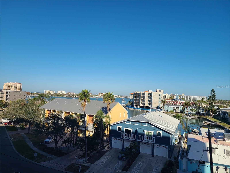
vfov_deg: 53.1
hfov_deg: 67.3
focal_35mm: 26
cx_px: 115
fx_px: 173
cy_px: 86
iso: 40
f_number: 1.8
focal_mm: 5.4
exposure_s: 1/3559
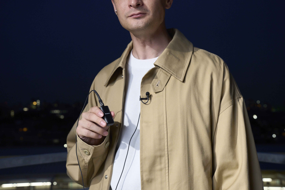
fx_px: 396
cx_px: 142
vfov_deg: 27.0
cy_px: 95
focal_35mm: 50
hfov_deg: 39.6
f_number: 5.6
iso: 3200
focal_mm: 50
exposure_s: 1/60
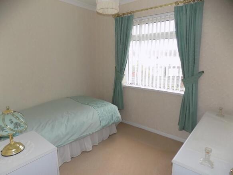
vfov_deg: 58.9
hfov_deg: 73.9
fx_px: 155
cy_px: 88
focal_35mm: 23
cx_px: 116
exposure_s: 1/50
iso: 80
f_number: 3.1
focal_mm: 4
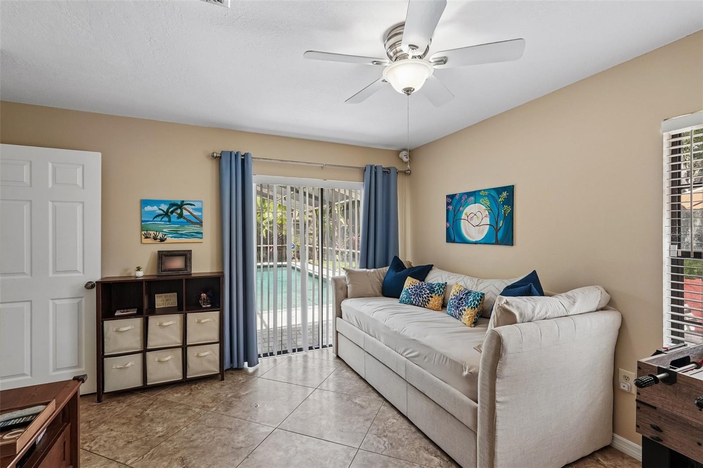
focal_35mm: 16
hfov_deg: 96.7
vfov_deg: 73.7
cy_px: 234
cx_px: 352
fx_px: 312
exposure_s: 1/25
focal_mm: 16
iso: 400
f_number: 8
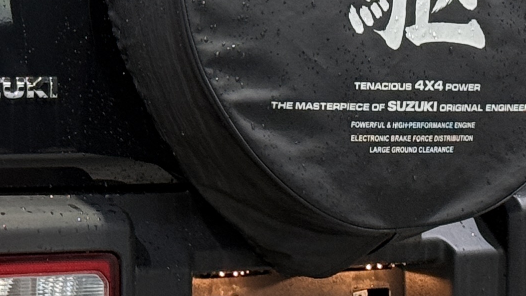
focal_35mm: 200
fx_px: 2790
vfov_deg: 6.1
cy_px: 79
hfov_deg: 10.6
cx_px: -121
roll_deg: +0.5
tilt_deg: +0.1
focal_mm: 6.76
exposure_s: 1/40
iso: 200
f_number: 1.78
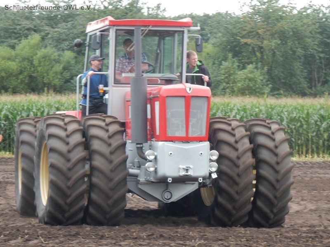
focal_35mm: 139
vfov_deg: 10.7
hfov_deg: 14.2
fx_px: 1325
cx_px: 165
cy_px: 124
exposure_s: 1/50
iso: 125
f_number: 6
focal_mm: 24.7
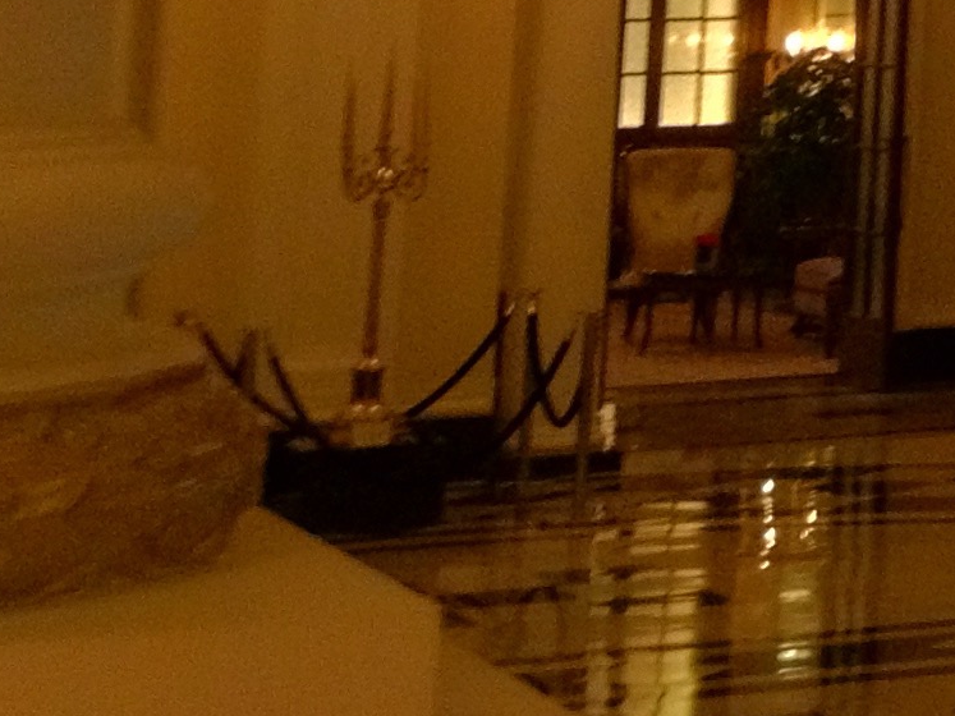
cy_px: -827
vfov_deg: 9.0
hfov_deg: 11.4
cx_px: 2028
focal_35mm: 153
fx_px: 4220
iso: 400
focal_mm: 4.28
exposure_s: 1/15
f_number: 2.4
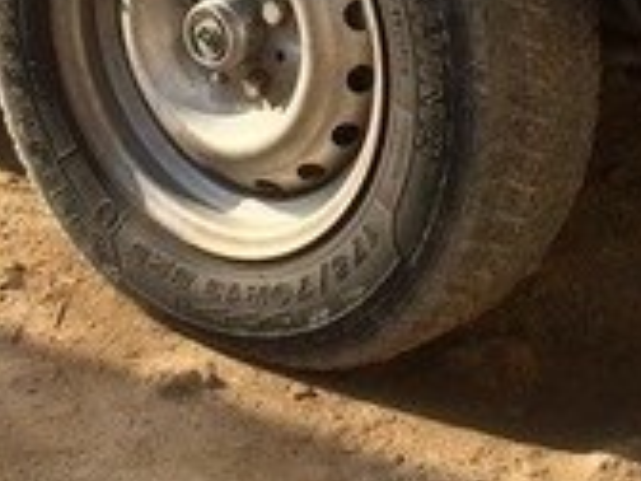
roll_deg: +1.1
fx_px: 2111
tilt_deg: -2.0
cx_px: 153
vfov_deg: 11.9
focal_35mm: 114
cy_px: -399
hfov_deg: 17.2
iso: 32
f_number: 2.2
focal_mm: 4.15
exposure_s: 1/954
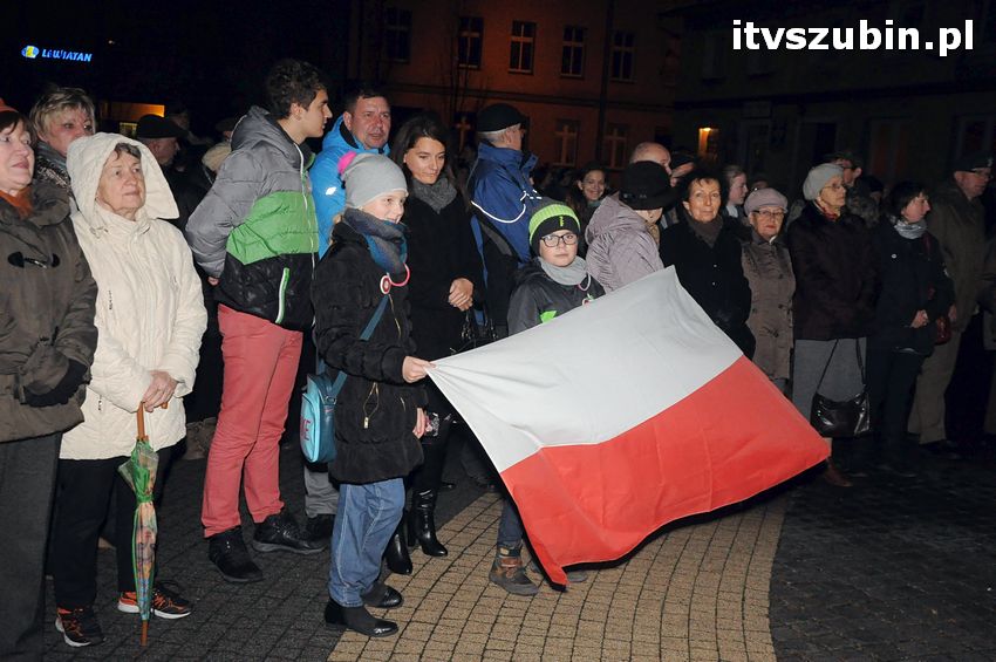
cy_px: 331
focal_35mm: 38
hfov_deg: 51.3
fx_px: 1036
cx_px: 498
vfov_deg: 35.4
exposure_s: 1/60
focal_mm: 25
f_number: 8
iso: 2500
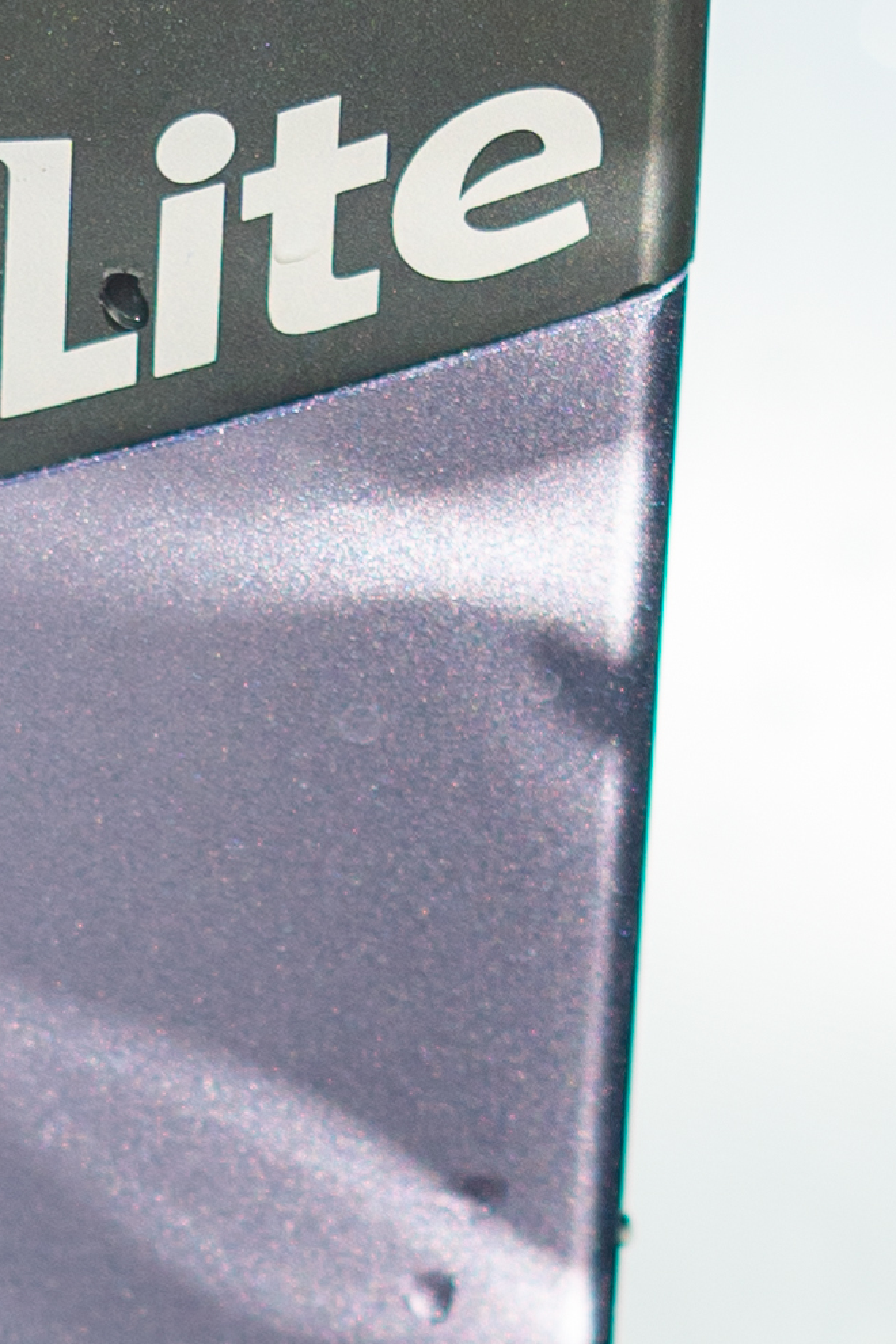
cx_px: 589
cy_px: 1162
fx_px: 11311
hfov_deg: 4.5
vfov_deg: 6.8
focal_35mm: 303
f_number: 2.8
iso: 100
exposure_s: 1/400
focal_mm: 50
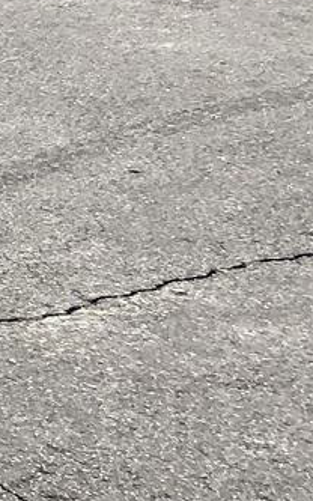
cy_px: -555
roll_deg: +0.7
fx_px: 2430
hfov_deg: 6.2
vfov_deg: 10.6
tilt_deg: +1.1
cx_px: -889
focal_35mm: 178
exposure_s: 1/2857
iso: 20
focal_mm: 3.99
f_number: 1.8
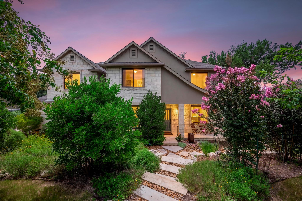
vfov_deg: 81.2
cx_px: 151
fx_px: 117
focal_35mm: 14
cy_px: 100
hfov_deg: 104.3
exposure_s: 1/800
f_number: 14
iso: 1250
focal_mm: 14
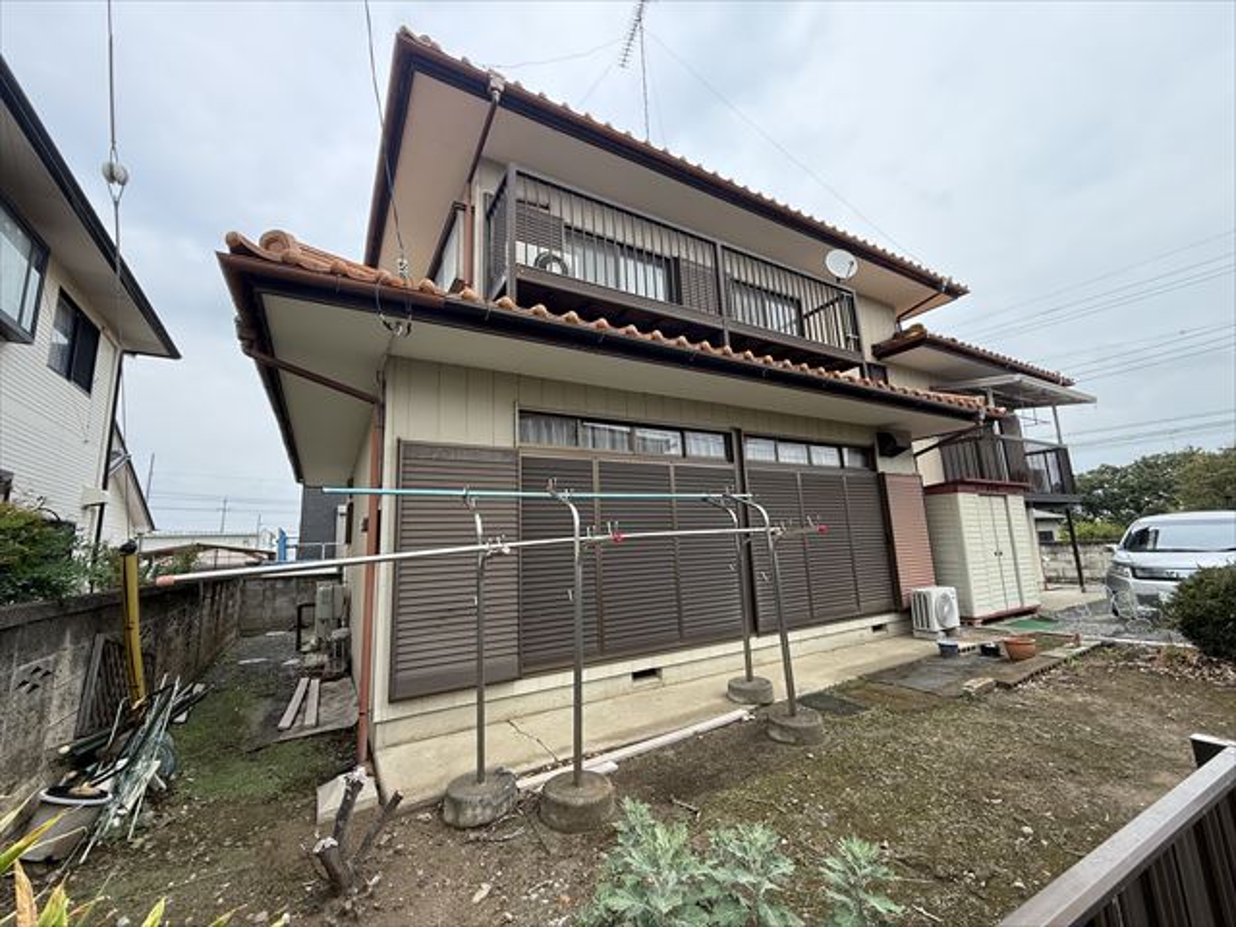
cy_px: 464
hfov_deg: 102.1
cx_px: 618
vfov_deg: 85.7
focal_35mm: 14
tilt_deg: +9.8
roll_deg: +1.5
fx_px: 500
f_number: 2.2
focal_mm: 2.22
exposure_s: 1/451
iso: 50
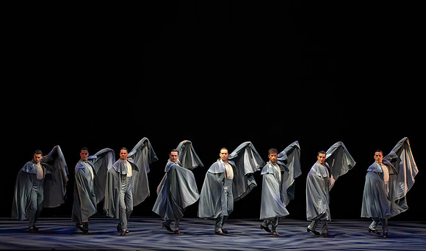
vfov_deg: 7.8
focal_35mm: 160
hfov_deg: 13.3
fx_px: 1831
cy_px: 148
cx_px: 195
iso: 10000
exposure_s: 1/400
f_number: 7.1
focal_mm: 143
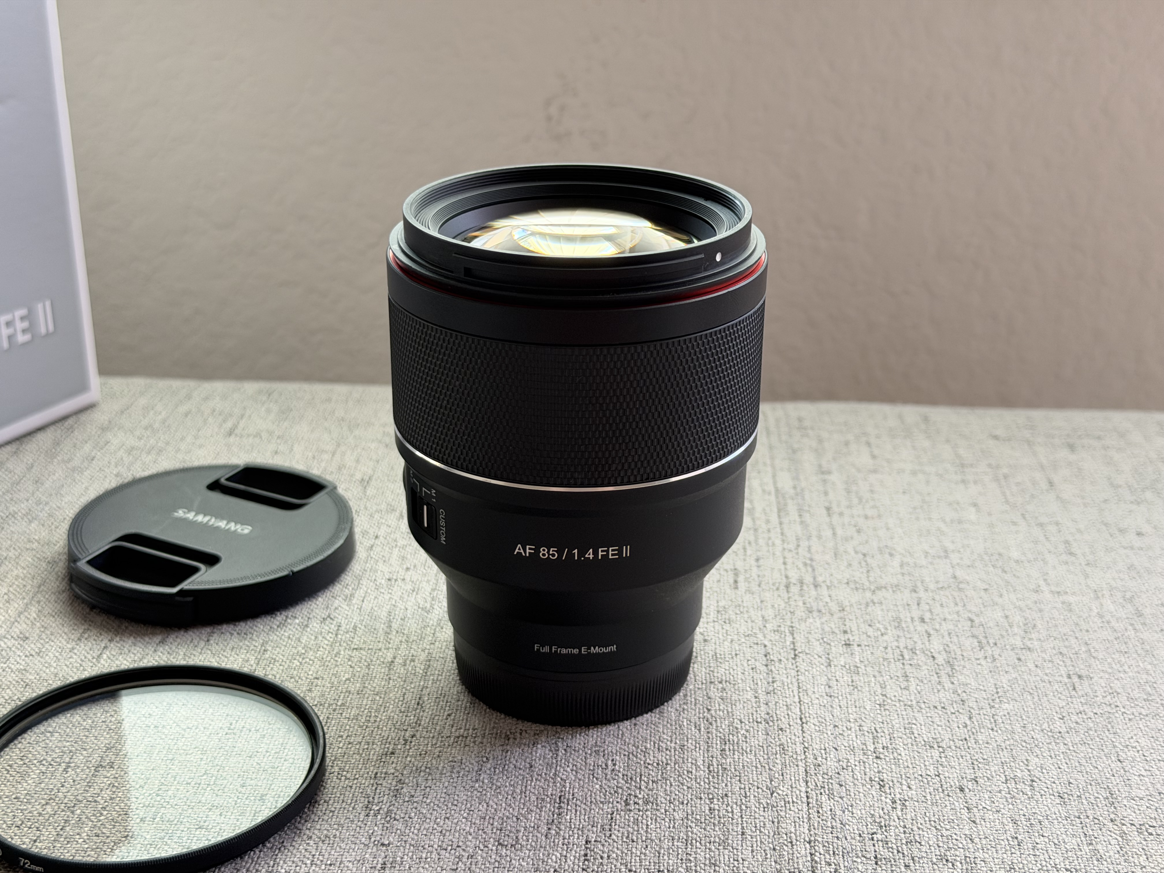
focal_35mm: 48
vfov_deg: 30.3
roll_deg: +0.2
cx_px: 582
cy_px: 436
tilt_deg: -23.5
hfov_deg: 39.7
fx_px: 1614
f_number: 1.78
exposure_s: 1/86
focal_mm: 6.76
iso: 200
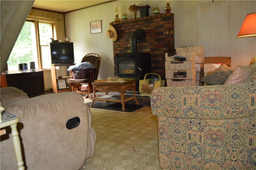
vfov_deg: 47.8
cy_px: 85
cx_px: 128
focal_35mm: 27
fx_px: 192
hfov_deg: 67.4
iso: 2000
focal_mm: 18
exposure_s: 1/60
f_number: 3.5
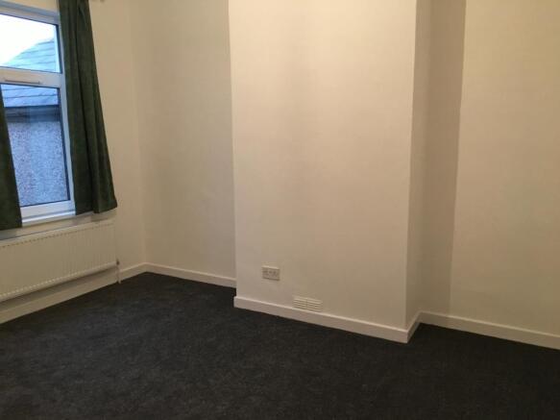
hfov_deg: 61.7
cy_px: 210
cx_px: 280
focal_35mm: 29
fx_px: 469
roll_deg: +2.4
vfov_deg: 48.2
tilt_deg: -9.6
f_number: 2.2
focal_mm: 4.15
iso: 160
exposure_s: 1/33
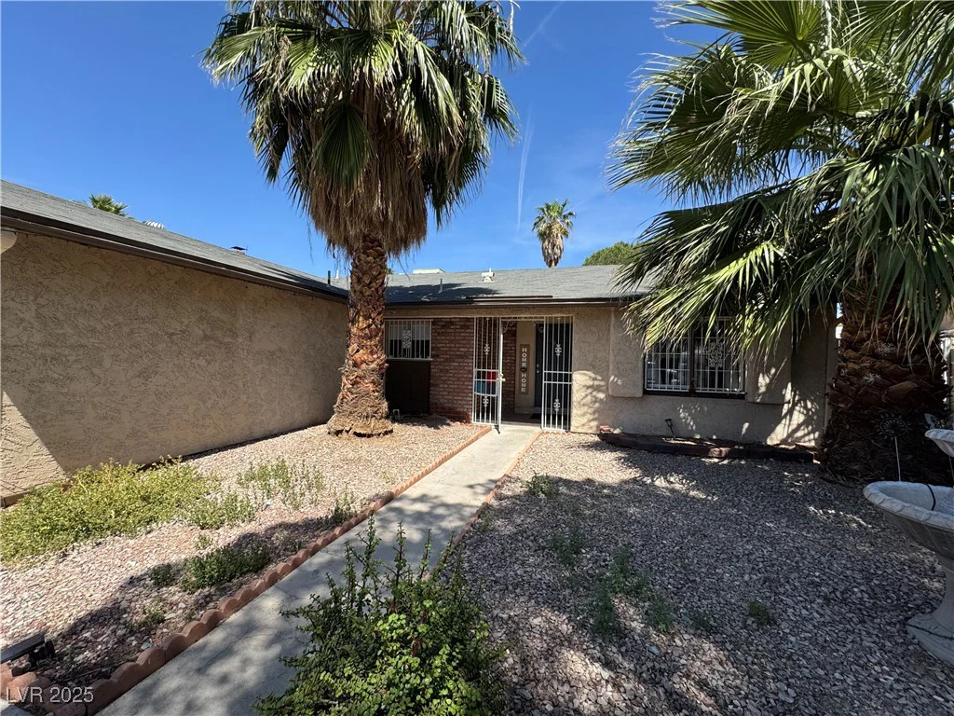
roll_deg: -2.4
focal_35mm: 14
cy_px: 358
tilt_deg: +0.2
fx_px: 386
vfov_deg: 85.7
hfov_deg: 102.1
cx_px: 477
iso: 50
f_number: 2.2
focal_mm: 2.22
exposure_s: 1/1323
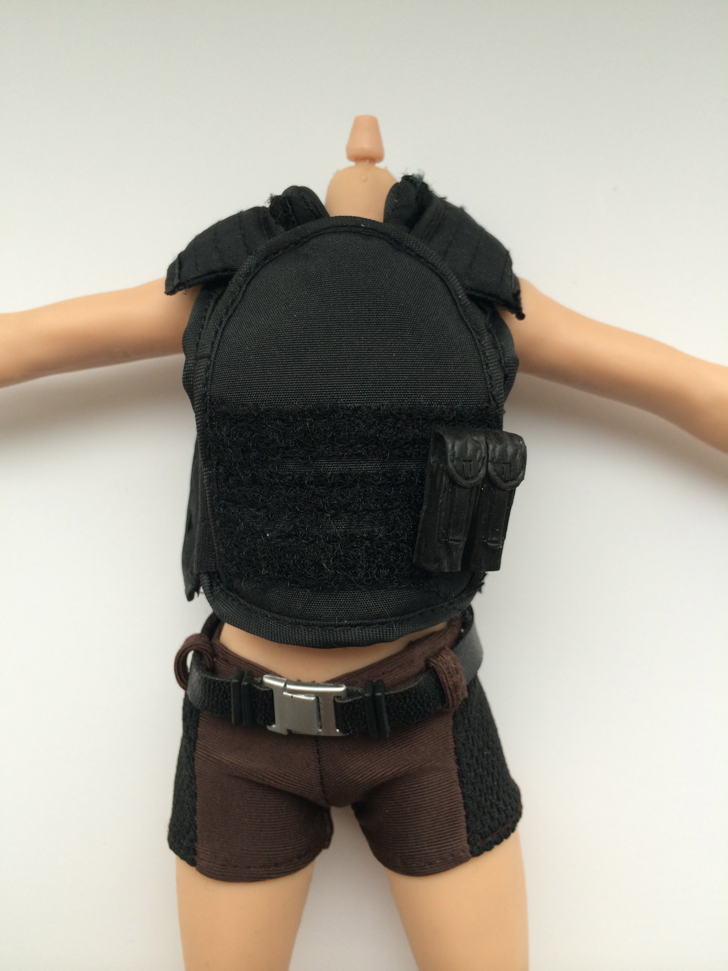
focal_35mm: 30
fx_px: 841
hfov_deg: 46.8
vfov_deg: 60.0
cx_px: 364
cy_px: 486
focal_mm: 4.12
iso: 50
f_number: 2.2
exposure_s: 1/60
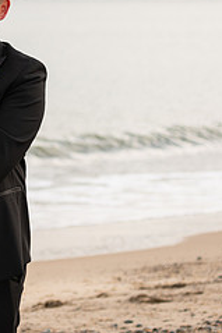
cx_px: -137
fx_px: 1797
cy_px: 116
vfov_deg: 10.6
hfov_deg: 6.9
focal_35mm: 194
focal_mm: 80
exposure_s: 1/200
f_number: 3.5
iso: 80
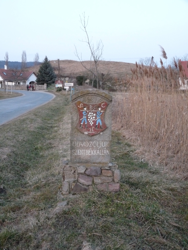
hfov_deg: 36.8
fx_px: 282
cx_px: 94
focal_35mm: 39
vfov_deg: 47.9
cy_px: 125
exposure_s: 1/25
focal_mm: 6.9
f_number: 3
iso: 400
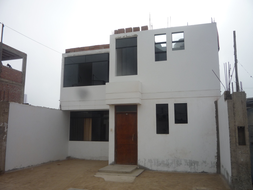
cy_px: 95
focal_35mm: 30
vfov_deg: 46.8
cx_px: 126
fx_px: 219
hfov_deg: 60.0
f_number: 5
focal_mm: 5.2
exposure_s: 1/400
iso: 100
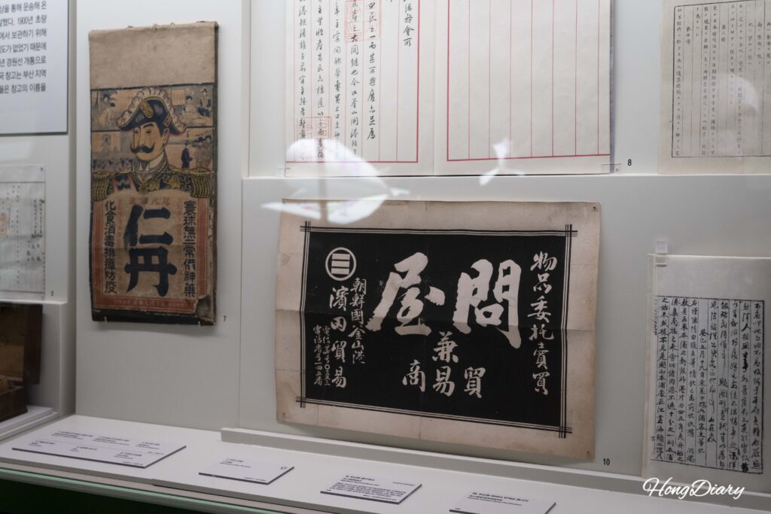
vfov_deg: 31.2
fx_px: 921
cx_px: 386
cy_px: 257
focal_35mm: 43
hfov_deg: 45.4
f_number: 5.6
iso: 2500
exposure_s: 1/160
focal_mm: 43
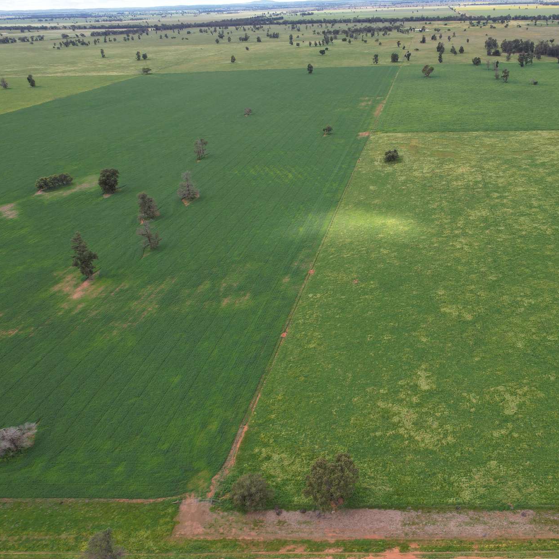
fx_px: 530
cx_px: 410
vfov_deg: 55.6
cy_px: 281
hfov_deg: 53.4
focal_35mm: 29
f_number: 2.8
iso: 100
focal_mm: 8.38
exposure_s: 1/640
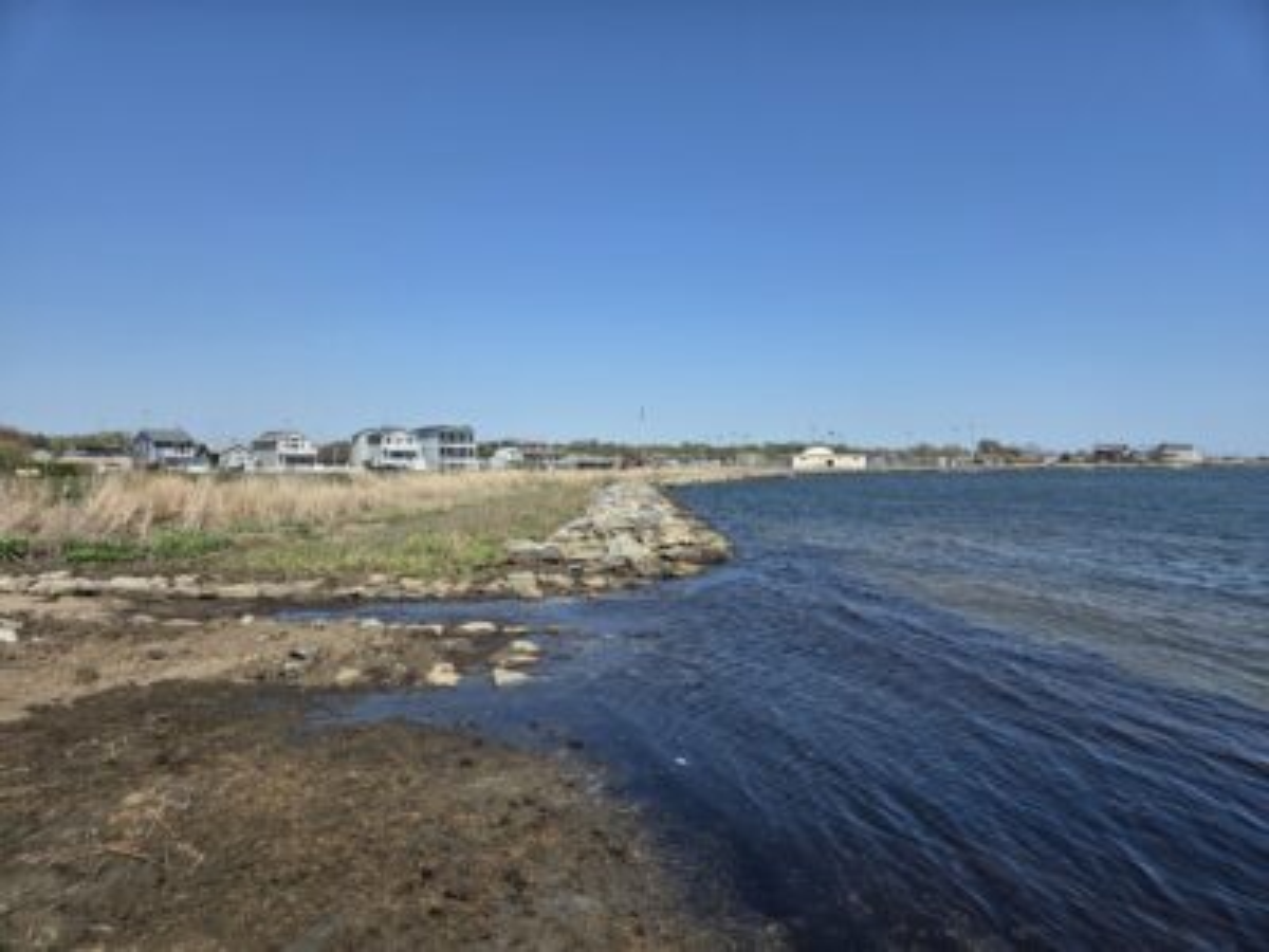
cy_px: 476
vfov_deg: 58.9
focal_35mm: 23
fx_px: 843
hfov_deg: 73.9
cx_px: 634
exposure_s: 1/5699
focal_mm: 5.4
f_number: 1.8
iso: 80
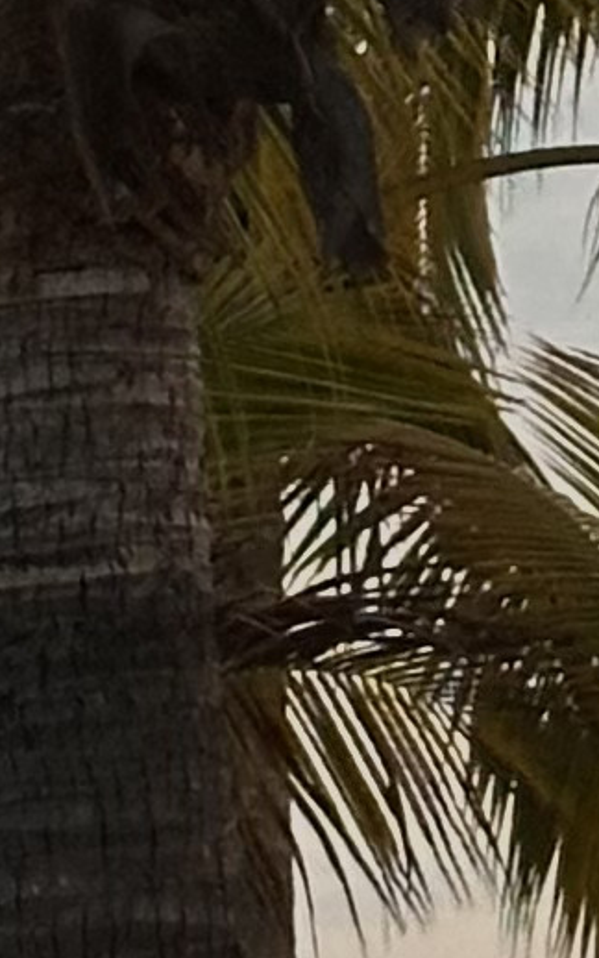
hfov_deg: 3.3
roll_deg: +0.8
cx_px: 1130
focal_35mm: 396
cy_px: -161
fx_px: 10338
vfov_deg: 5.3
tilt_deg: +8.5
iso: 200
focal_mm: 6.86
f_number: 1.78
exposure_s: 1/40
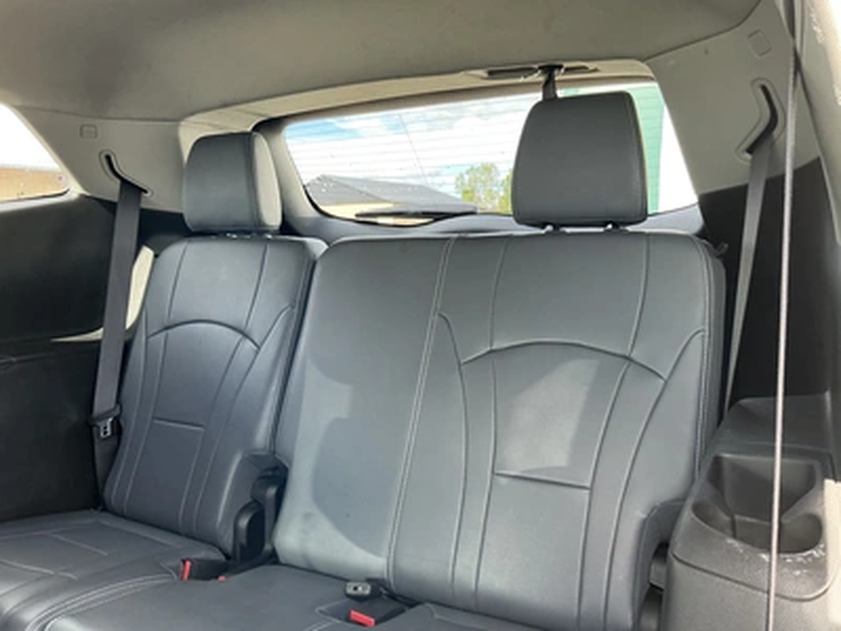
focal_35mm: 28
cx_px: 420
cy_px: 316
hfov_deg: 63.4
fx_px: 680
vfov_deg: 49.7
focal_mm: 3
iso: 64
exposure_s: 1/73
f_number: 1.8
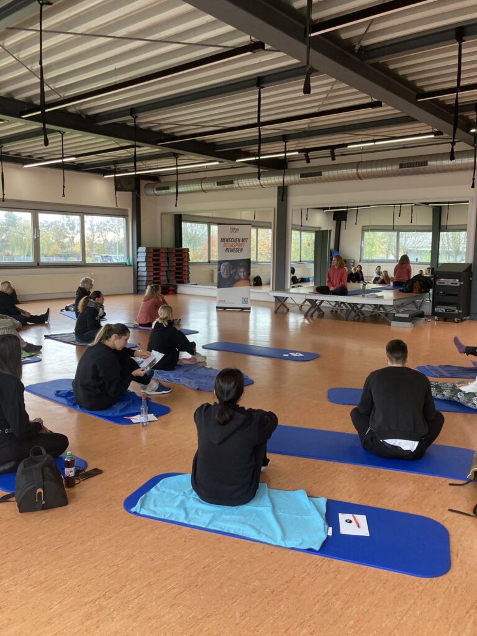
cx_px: 238
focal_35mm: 28
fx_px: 514
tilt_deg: -6.1
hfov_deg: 49.7
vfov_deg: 63.4
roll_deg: -0.9
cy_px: 318
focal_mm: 3.99
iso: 80
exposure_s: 1/65
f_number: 1.8
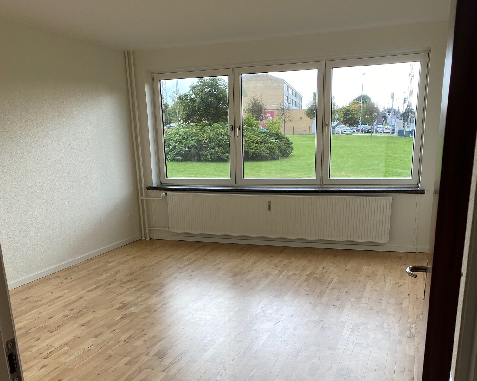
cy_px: 287
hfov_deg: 52.8
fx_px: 480
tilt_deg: -17.2
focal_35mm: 34
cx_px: 239
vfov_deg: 42.0
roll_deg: +2.6
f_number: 1.8
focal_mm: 4.25
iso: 32
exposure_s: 1/305
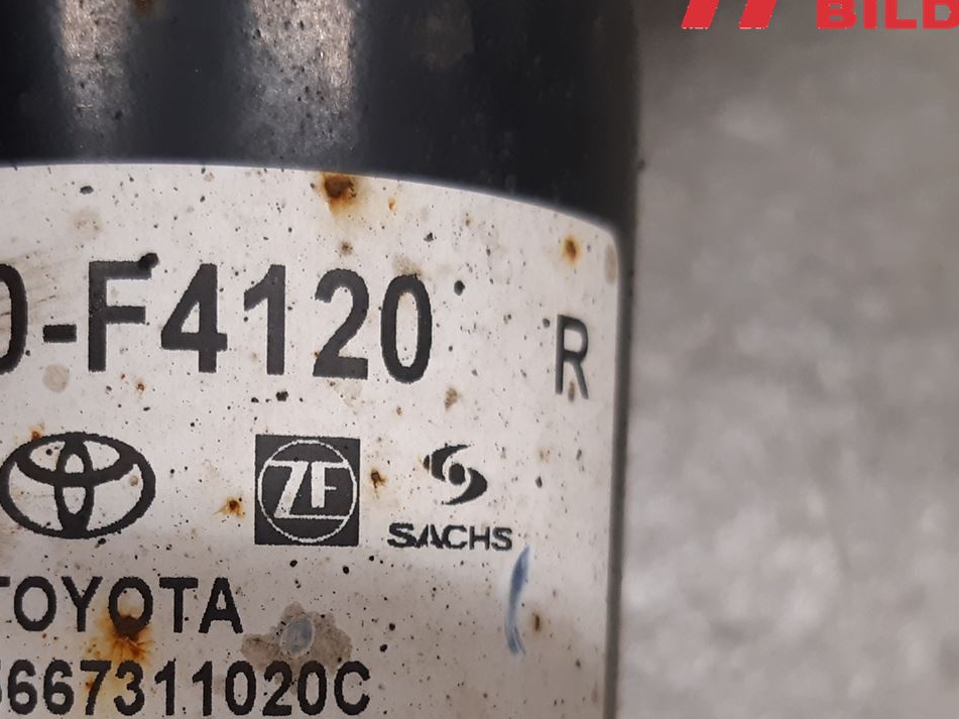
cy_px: 632
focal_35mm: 56
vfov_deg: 25.4
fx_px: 1551
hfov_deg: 33.8
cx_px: 267
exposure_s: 1/50
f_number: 1.7
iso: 125
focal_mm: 3.93
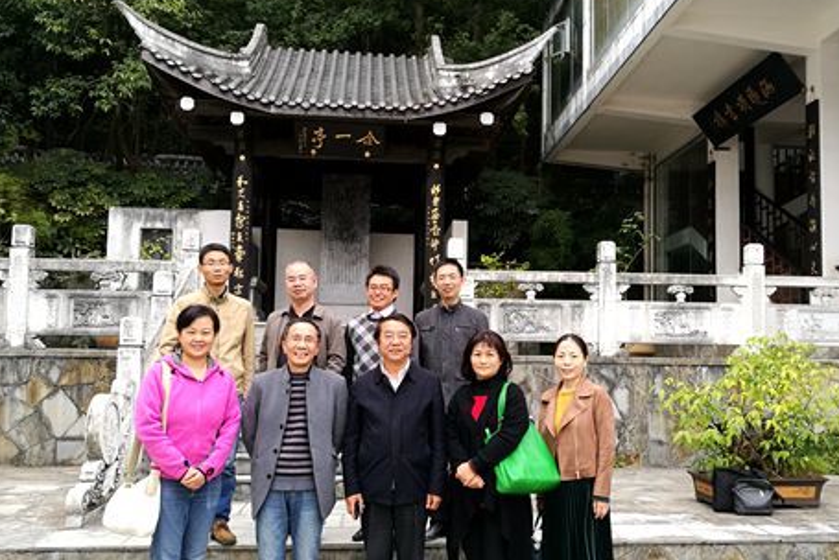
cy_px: 298
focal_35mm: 37
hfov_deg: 51.8
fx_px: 863
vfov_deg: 36.0
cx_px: 465
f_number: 2.2
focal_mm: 4.5
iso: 80
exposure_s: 1/50
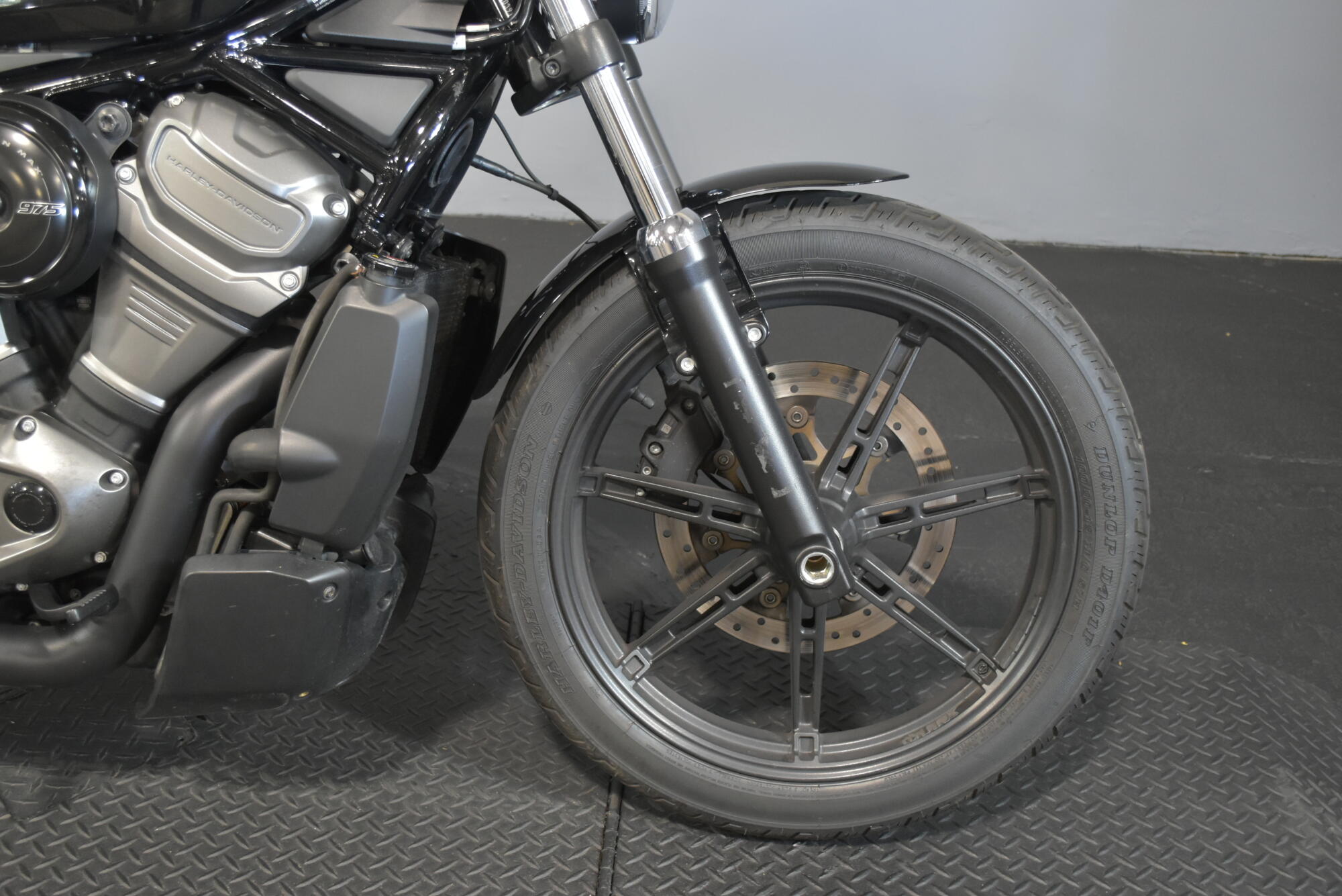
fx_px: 1342
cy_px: 448
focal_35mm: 36
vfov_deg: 36.9
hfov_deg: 53.1
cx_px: 671
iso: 1600
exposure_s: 1/20
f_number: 4
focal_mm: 24
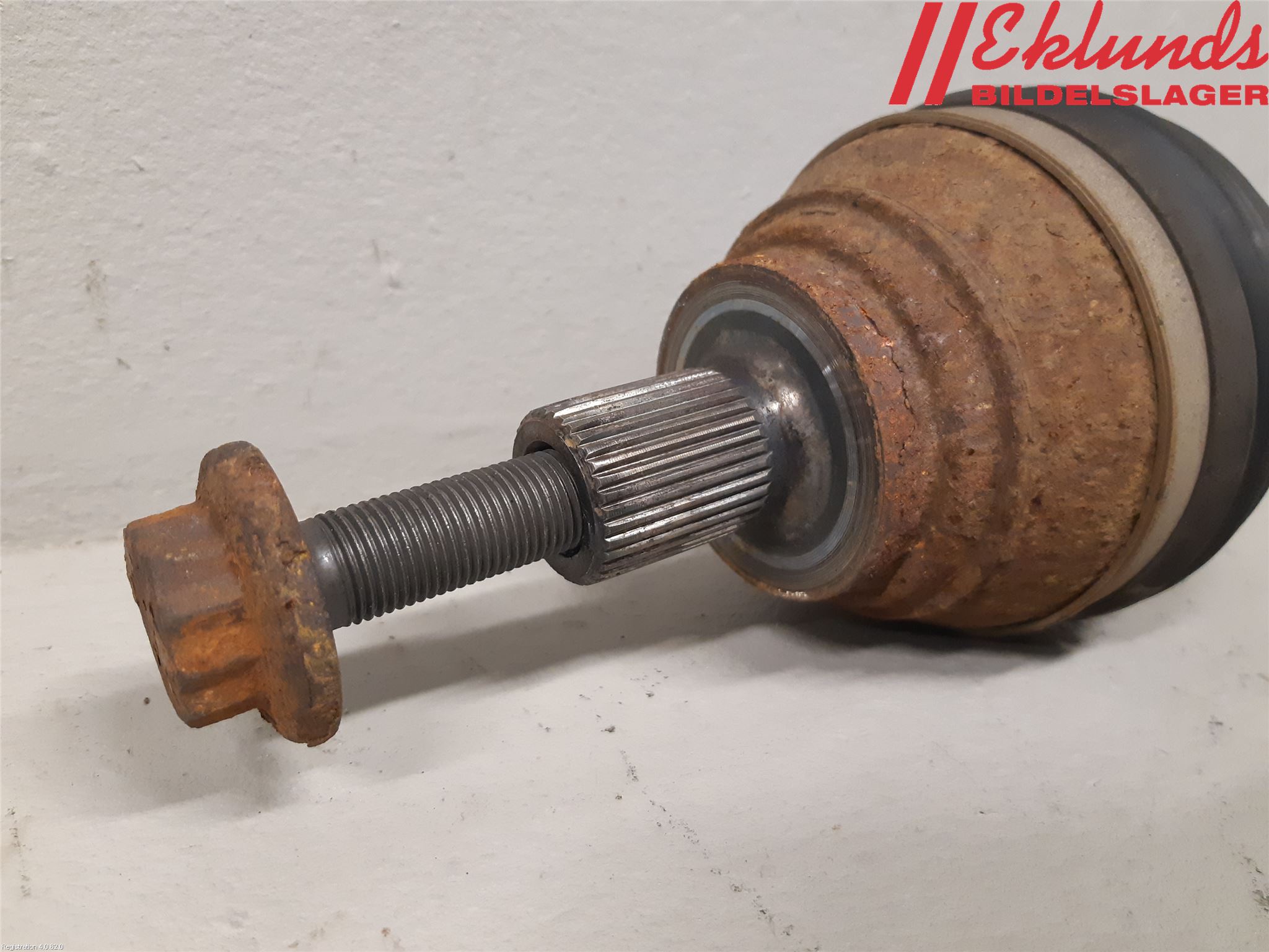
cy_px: 476
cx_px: 634
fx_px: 953
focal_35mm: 26
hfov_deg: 67.3
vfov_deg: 53.1
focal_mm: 3.93
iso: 250
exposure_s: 1/50
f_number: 1.7
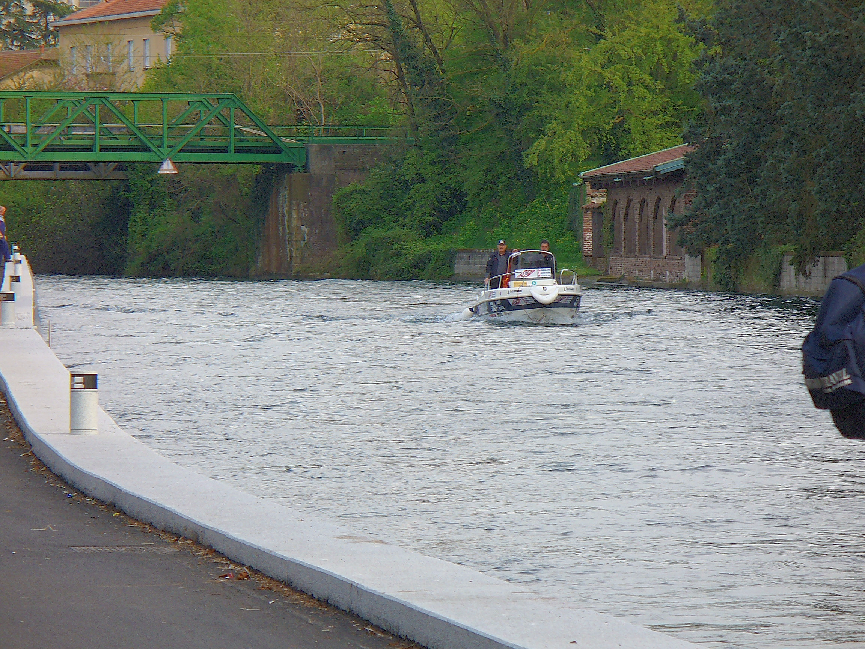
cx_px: 432
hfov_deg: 8.9
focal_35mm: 222
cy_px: 324
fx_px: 5547
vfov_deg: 6.7
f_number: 4.5
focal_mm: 36.6
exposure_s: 1/160
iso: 64
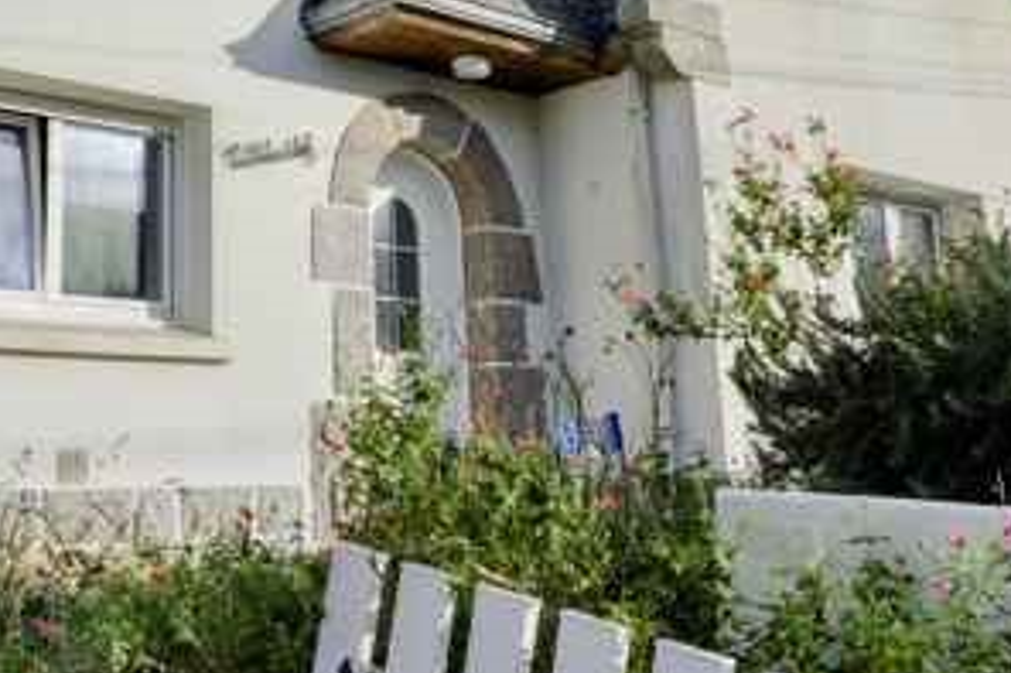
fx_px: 1344
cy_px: 162
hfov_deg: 40.0
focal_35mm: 48
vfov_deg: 27.7
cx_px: 239
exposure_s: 1/4000
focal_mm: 17.7
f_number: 8
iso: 640
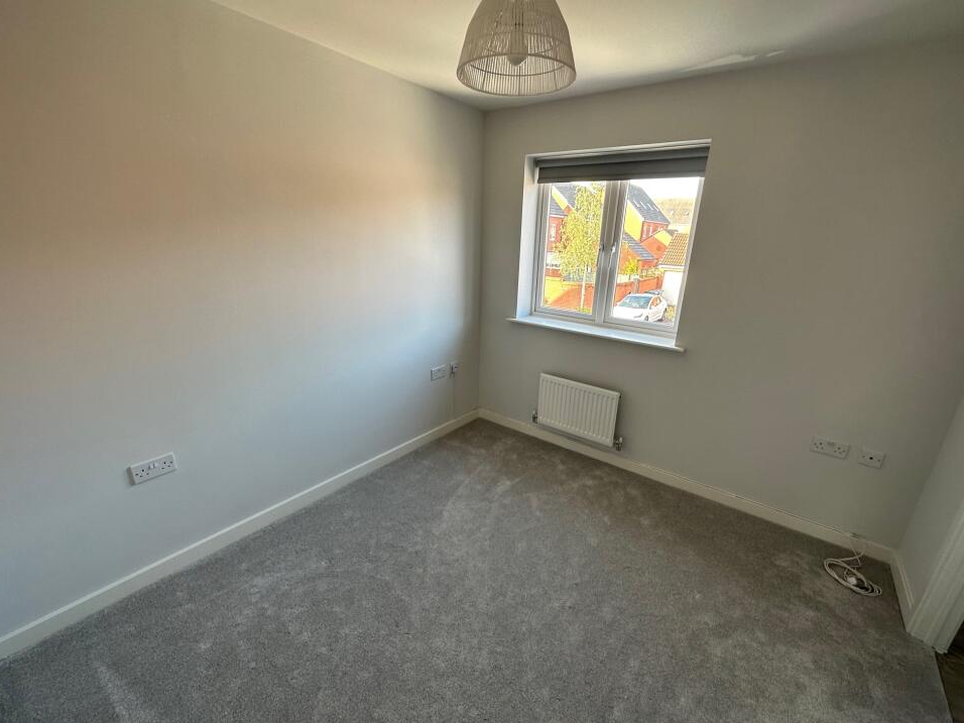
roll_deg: -2.0
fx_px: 418
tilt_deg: -18.7
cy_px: 371
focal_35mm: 15
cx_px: 495
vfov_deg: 81.7
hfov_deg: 98.1
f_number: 2.2
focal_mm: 2.22
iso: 80
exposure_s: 1/99
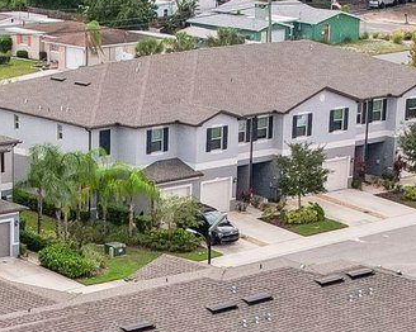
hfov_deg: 14.9
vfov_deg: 11.7
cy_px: 421
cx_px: 96
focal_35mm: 129
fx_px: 1587
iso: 400
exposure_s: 1/5000
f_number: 2.8
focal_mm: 8.4
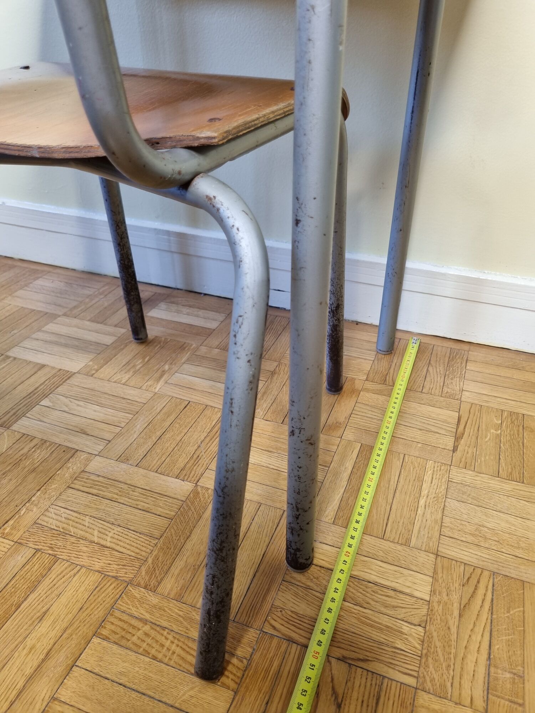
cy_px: 356
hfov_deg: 53.1
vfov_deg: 67.3
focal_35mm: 26
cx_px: 268
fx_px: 536
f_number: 1.8
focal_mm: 5.4
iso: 250
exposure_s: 1/50
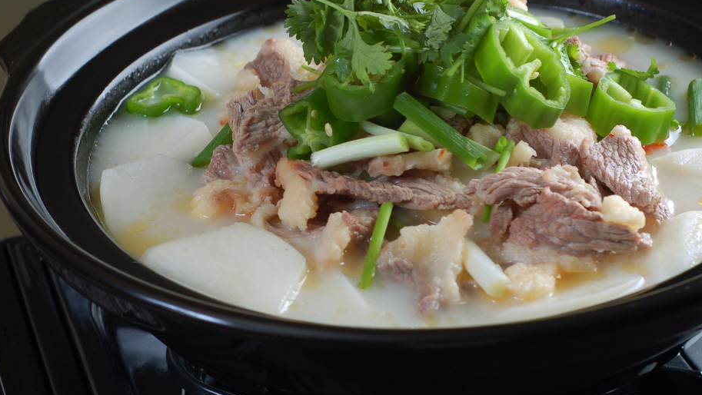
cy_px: 179
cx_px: 388
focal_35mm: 88
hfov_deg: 24.2
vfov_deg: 13.8
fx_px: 1638
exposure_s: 1/500
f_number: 6.3
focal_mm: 50
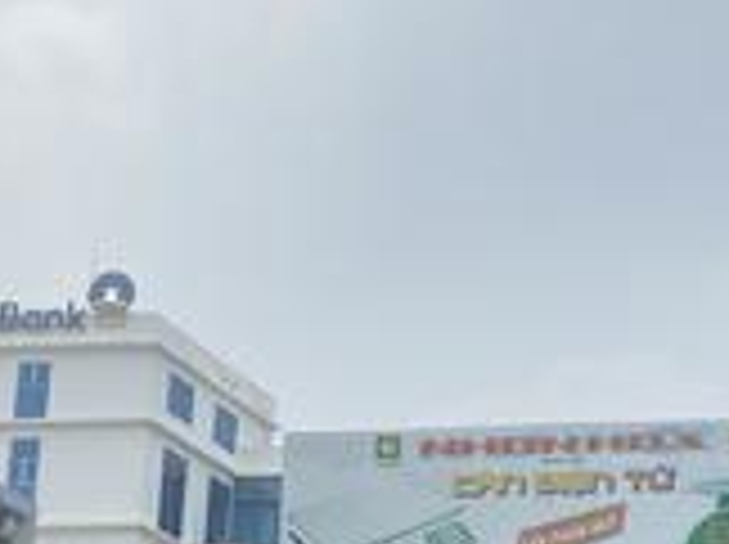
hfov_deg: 17.0
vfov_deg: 13.6
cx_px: 1134
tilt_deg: +9.9
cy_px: 778
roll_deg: -1.0
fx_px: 2166
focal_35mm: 103
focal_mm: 4.25
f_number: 1.8
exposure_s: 1/4808
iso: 32
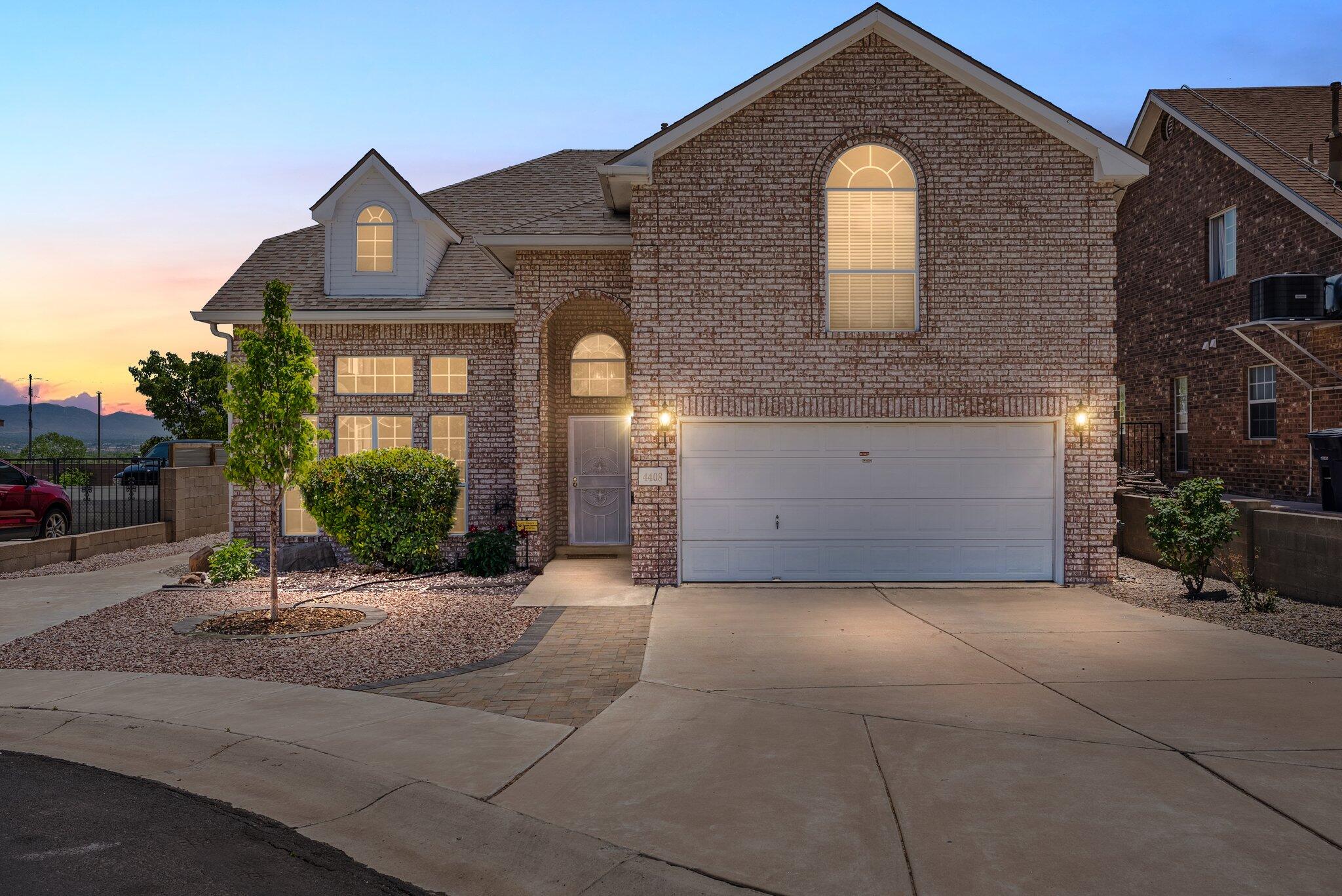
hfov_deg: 61.9
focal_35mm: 30
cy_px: 448
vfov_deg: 43.6
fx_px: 1119
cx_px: 671
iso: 320
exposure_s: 1/200
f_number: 9
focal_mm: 30
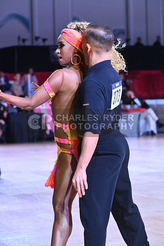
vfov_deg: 18.3
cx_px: 82
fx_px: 765
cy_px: 123
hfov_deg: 12.2
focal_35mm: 112
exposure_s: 1/400
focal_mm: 112
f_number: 7.1
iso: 4000
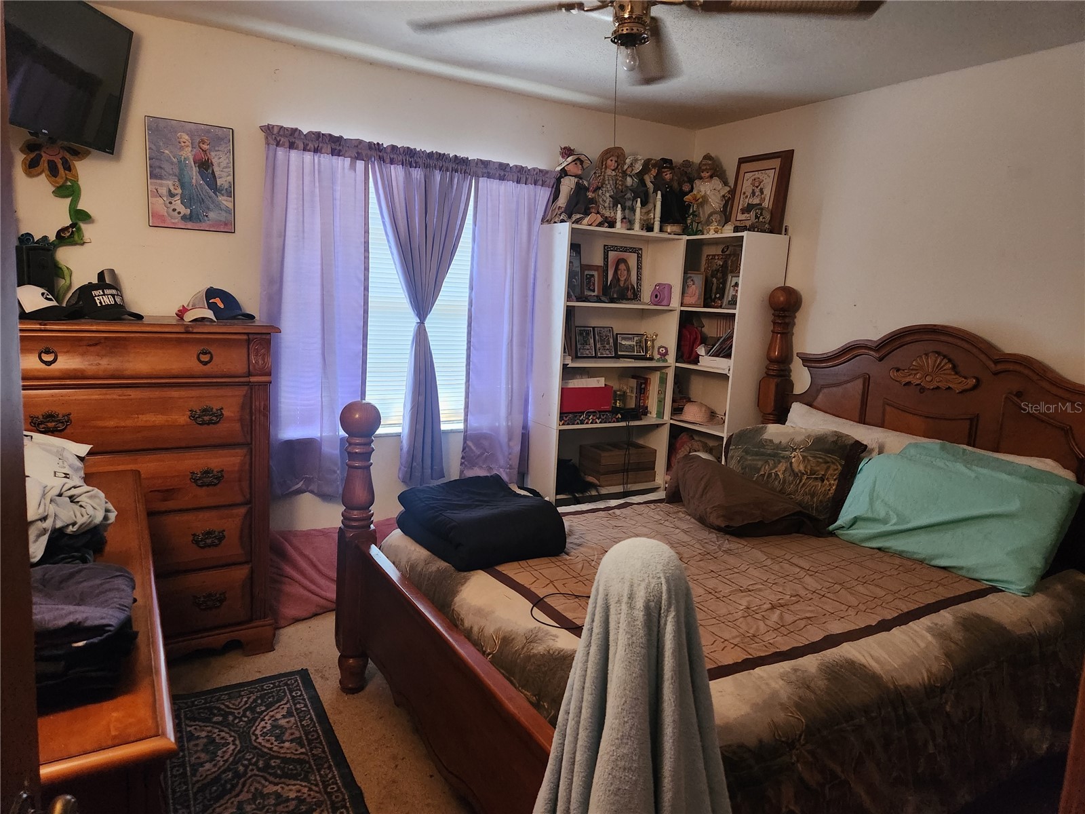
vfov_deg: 58.9
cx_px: 542
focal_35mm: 23
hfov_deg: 73.9
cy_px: 407
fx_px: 721
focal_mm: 5.4
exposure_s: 1/120
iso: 1000
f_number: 1.8
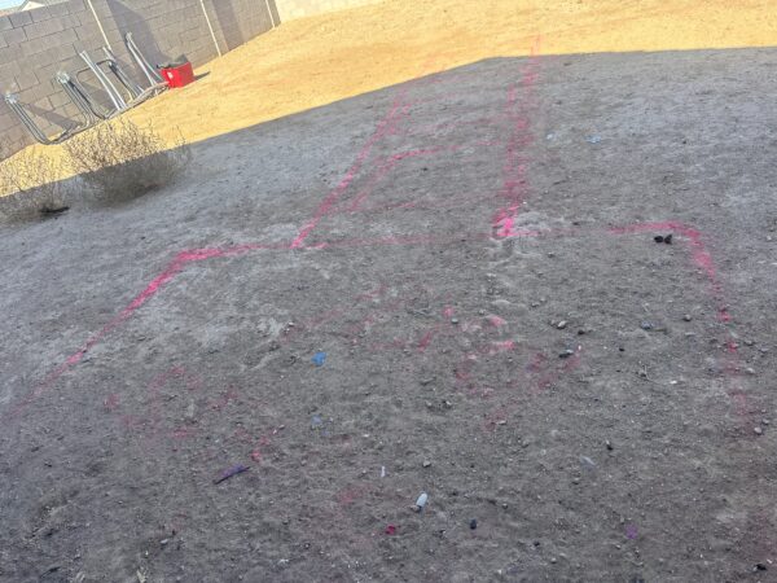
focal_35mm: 26
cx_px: 388
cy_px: 292
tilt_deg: -29.7
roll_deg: +14.3
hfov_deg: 67.3
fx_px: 584
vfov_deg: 53.1
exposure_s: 1/581
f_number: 1.6
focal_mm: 5.96
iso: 50
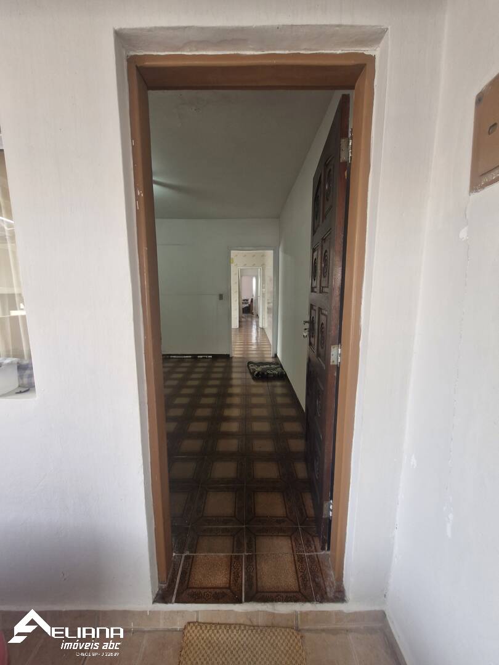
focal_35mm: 13
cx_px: 250
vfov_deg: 106.2
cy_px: 332
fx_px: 250
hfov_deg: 89.9
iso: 80
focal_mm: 1.74
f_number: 2.2
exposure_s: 1/60
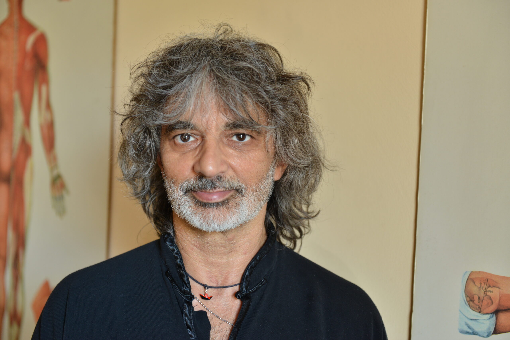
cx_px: 255
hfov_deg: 32.4
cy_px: 170
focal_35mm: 62
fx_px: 879
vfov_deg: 21.9
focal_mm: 62
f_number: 3.5
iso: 400
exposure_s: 1/40
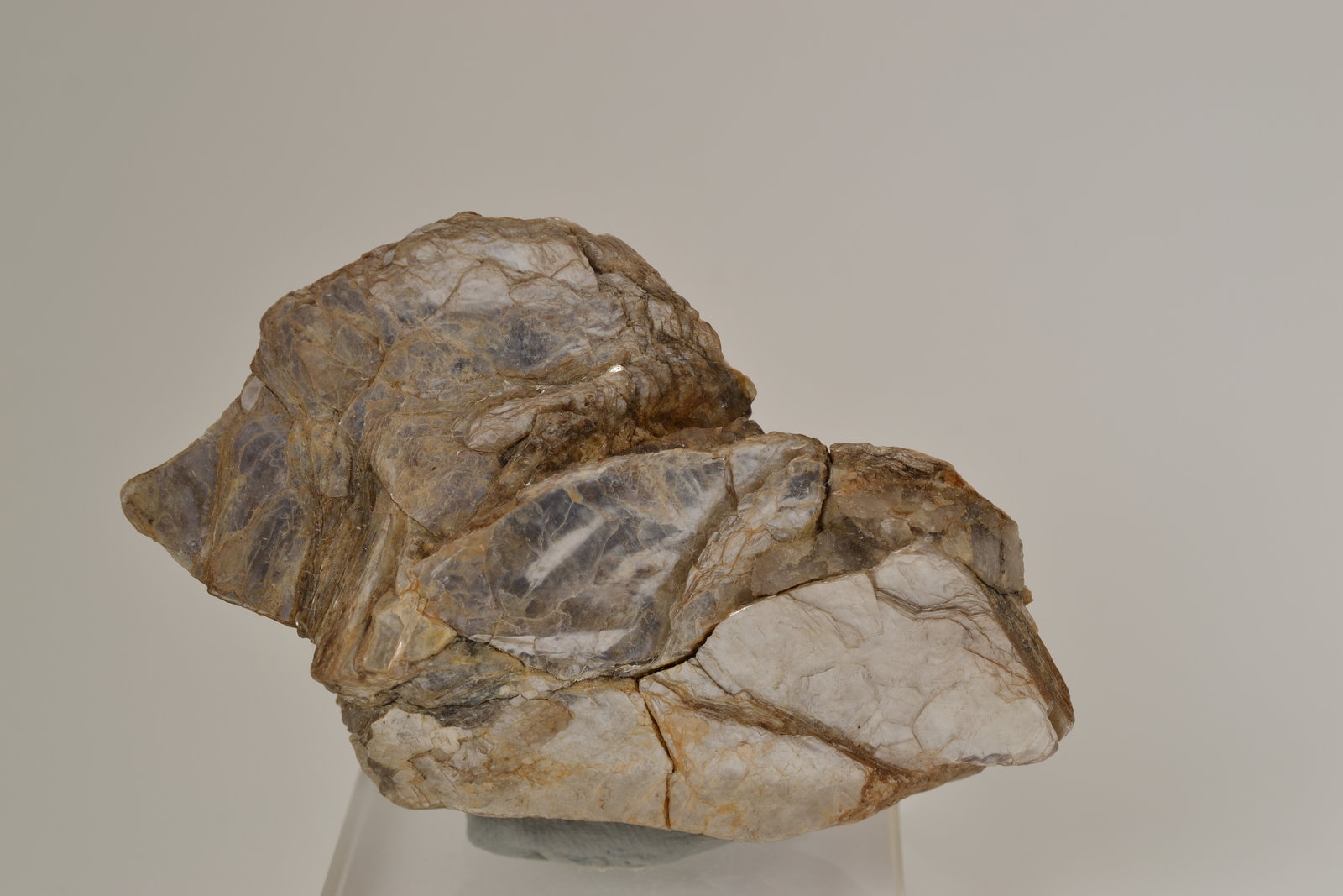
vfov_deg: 22.6
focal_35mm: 60
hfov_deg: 33.4
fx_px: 2238
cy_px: 448
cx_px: 672
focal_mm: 40
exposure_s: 1/4
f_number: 10
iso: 100
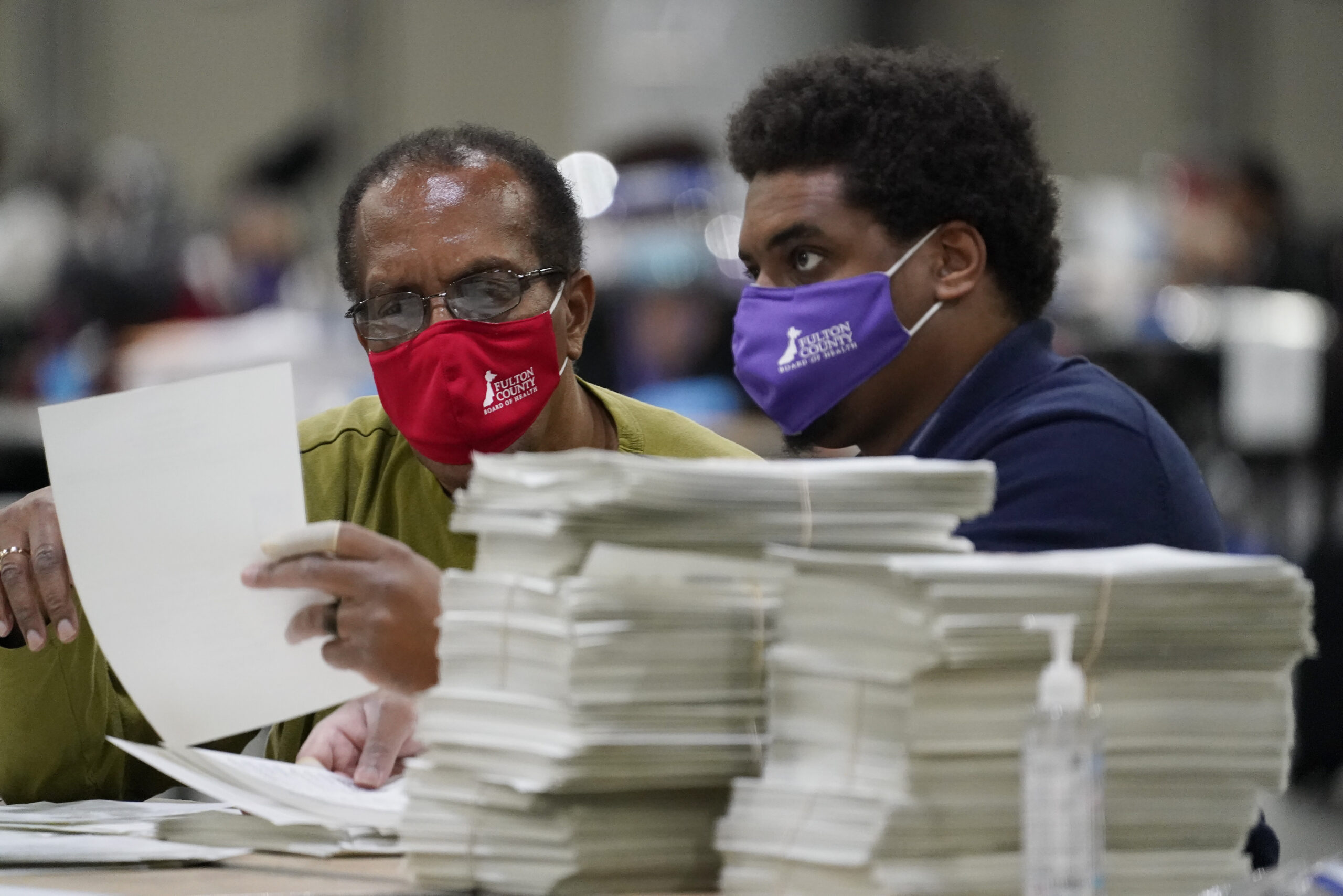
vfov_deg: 3.5
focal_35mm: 394
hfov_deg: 5.2
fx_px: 14698
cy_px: 448
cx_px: 672
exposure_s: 1/250
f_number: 5.6
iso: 10000
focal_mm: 394
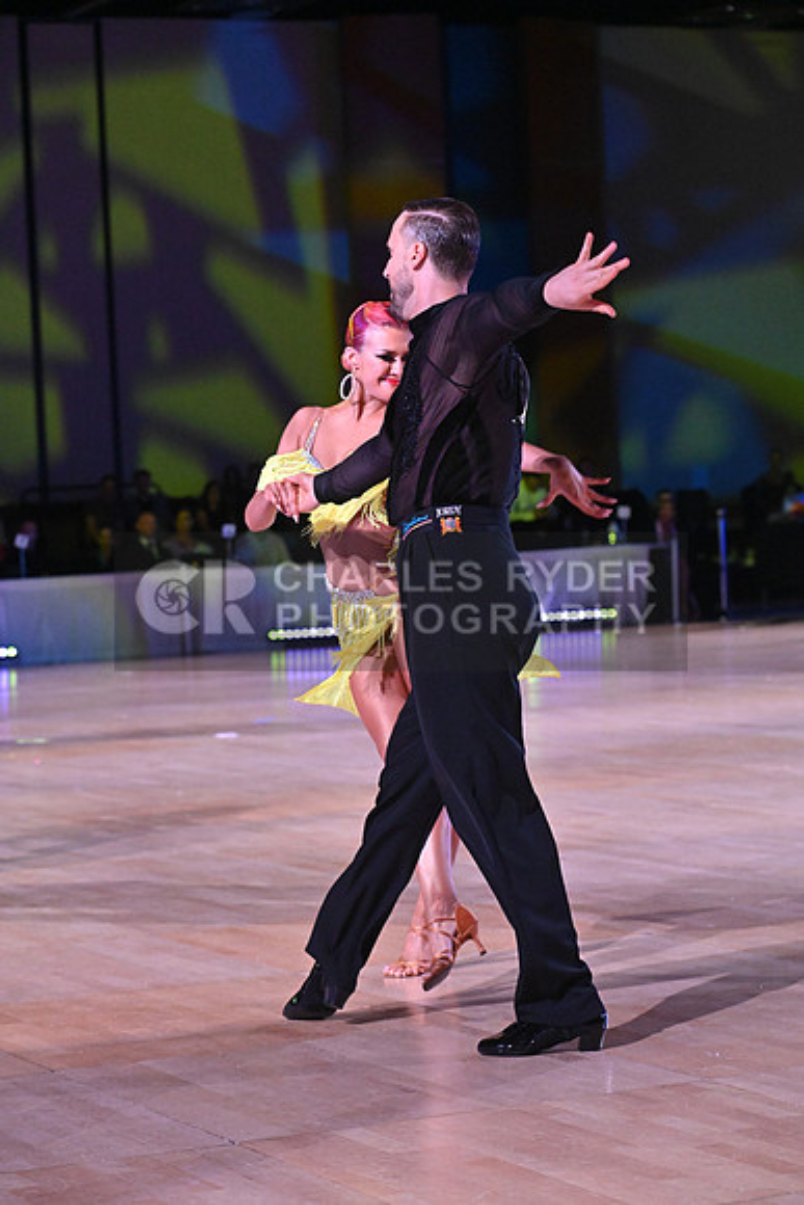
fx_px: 3180
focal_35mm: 95
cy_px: 602
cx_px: 402
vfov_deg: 21.5
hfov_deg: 14.4
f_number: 5.6
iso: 6400
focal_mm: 95
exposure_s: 1/400
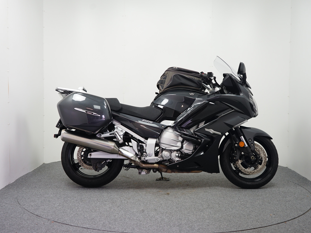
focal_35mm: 46
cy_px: 115
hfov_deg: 41.2
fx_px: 413
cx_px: 166
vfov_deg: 31.5
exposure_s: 1/60
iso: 500
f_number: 4.5
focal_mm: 42
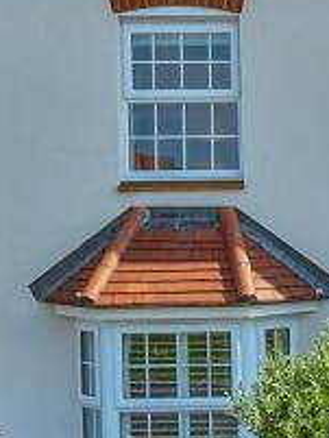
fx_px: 1177
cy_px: 260
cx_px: 519
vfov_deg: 21.0
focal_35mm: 93
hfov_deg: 14.6
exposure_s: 1/320
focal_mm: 13
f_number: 9
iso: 500
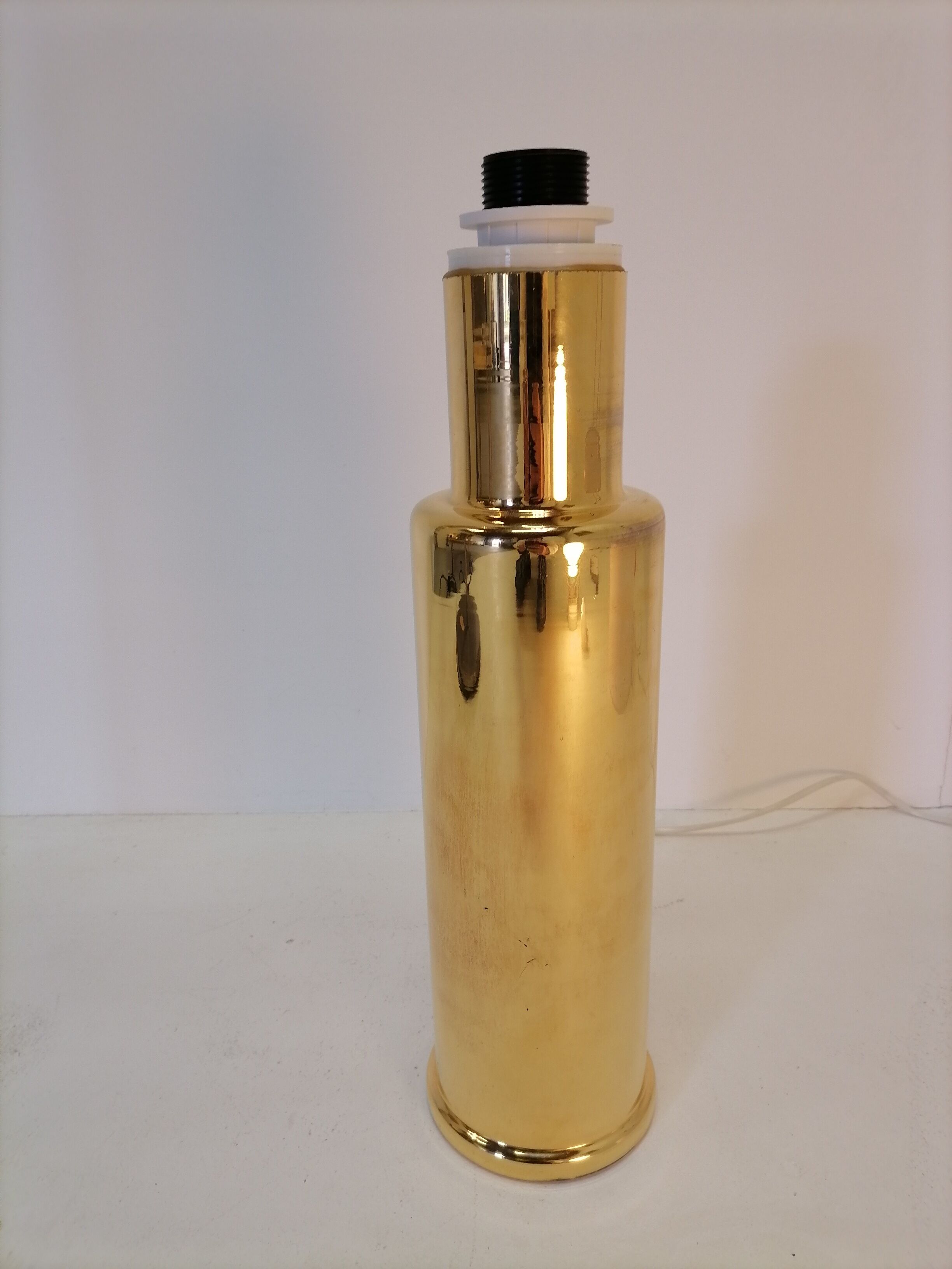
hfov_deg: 53.1
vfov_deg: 67.3
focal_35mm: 26
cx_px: 476
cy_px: 634
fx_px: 953
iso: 100
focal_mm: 5.4
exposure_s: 1/50
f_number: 1.8
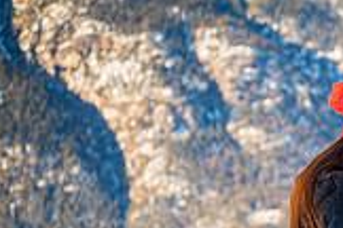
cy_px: 338
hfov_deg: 8.0
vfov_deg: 5.4
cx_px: 525
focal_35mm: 251
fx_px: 2391
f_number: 3.5
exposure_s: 1/200
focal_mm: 70
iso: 100
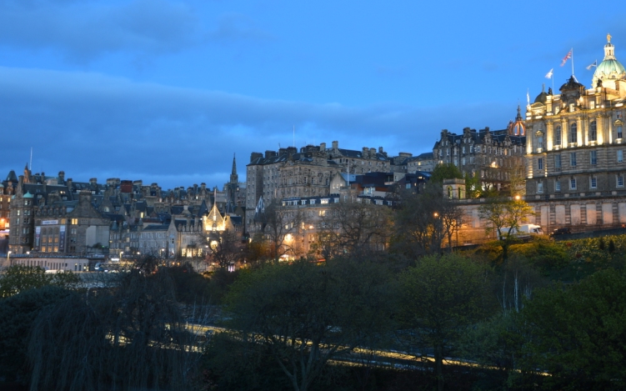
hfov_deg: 40.2
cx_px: 365
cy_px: 141
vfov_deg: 25.7
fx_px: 853
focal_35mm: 50
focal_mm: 24
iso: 100
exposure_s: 3
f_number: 3.8
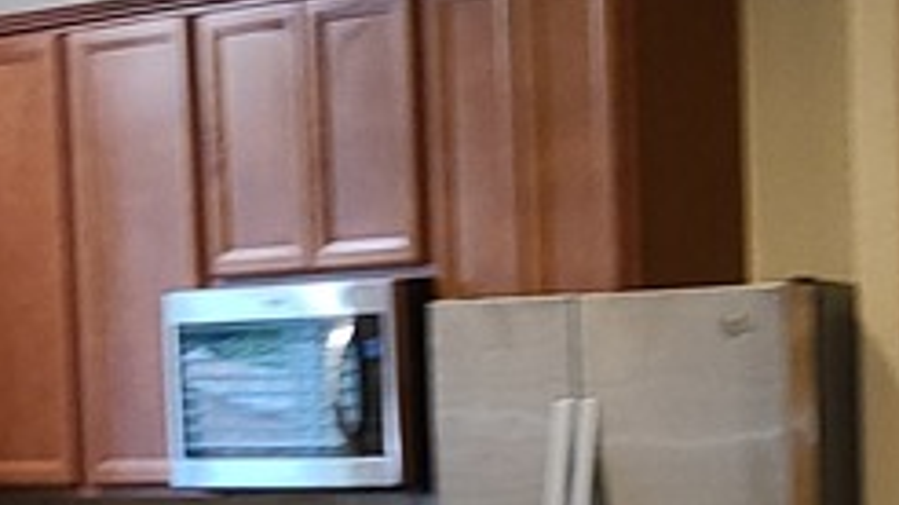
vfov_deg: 7.1
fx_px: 3955
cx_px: 921
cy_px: 845
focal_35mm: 166
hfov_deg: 12.8
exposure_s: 1/20
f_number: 1.8
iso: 125
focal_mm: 5.4
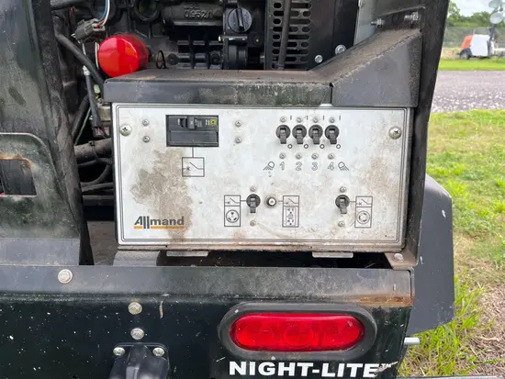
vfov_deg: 53.1
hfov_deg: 67.3
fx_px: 379
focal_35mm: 26
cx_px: 252
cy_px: 190
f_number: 1.6
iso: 50
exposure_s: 1/430
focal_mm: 5.1
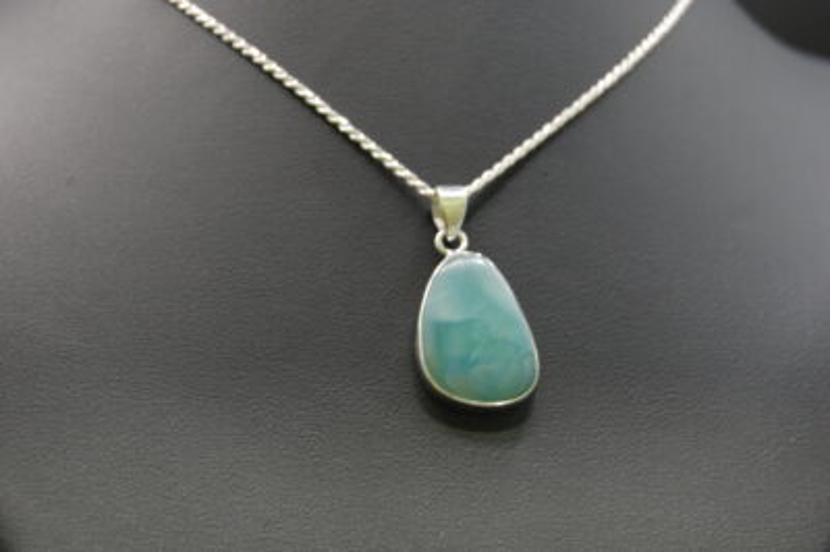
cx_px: 415
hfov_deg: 24.6
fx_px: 1900
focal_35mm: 82
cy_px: 276
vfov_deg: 16.5
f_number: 5.6
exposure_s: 1/6
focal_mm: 55
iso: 800
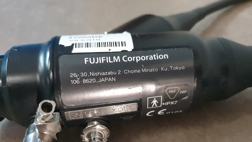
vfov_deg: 39.6
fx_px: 194
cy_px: 96
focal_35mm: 29
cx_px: 127
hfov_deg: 66.1
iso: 250
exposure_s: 1/50
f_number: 1.5
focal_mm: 4.3
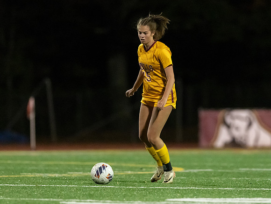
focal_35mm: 463
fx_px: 3629
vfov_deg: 3.2
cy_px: 105
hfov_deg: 4.3
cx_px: 169
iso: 16000
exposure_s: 1/1000
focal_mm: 300
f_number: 2.8
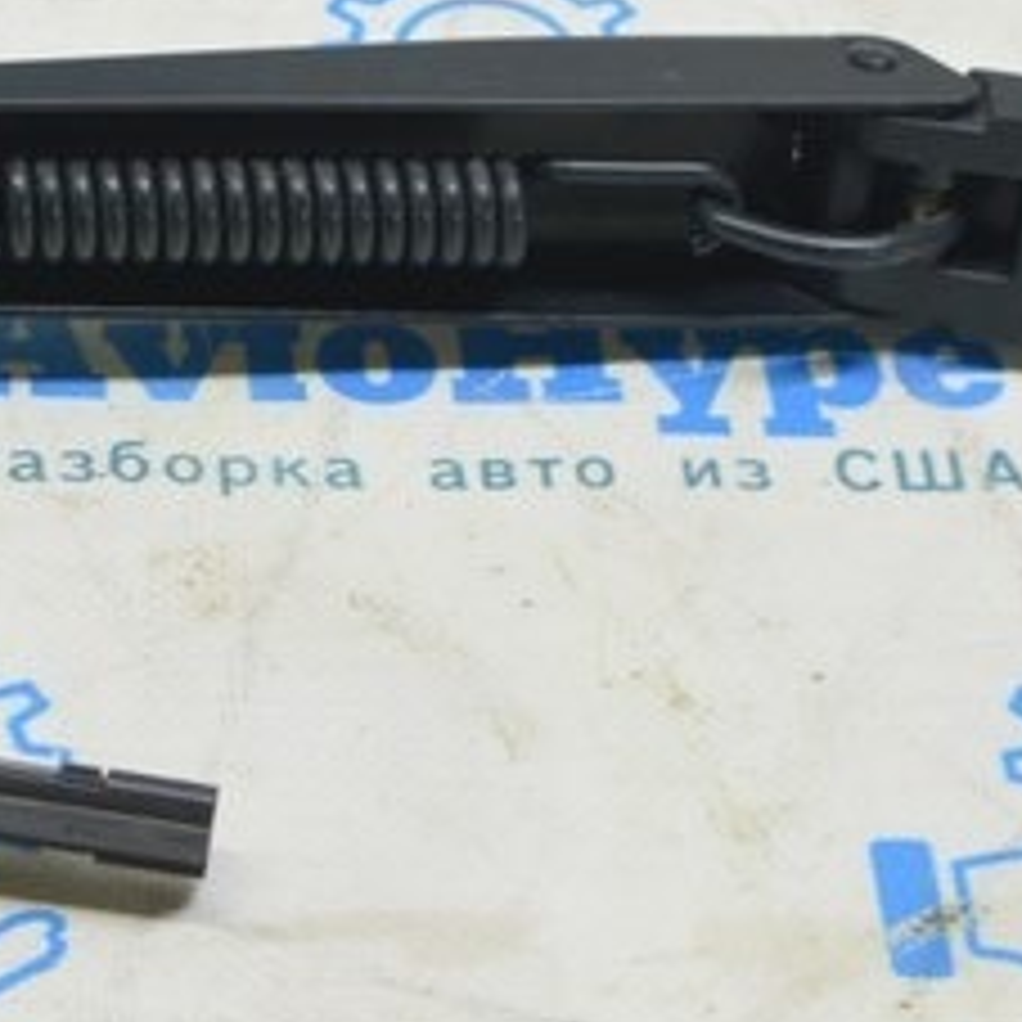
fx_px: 5575
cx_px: 36
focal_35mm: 167
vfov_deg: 10.5
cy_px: 421
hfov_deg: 10.4
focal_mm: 29
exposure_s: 1/20
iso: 400
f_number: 5.6
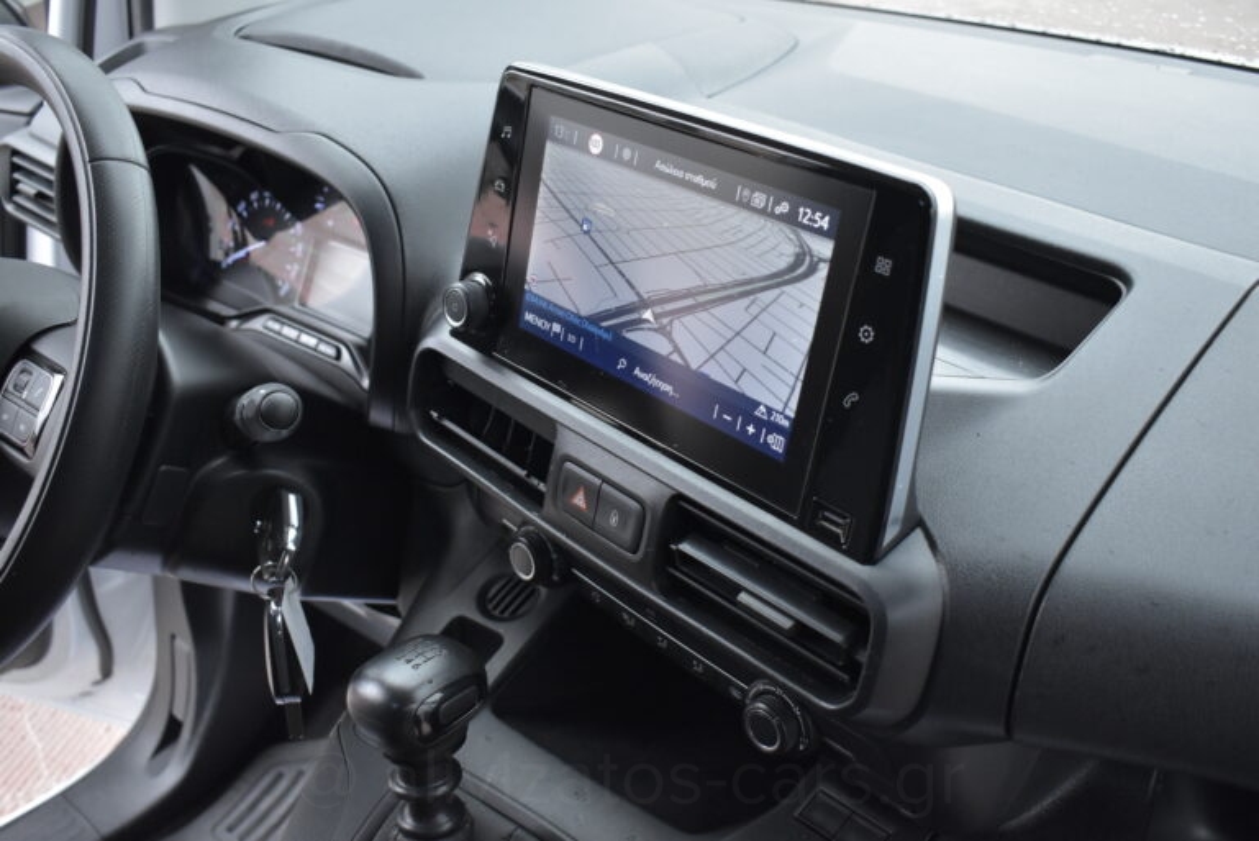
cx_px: 630
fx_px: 1260
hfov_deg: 53.1
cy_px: 420
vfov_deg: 36.9
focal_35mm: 36
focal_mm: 24
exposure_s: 1/640
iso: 1600
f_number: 3.8
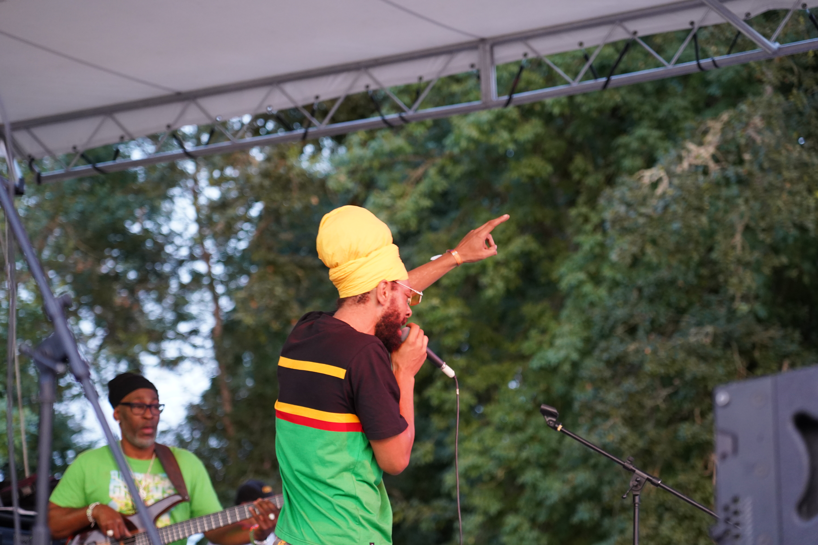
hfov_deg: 19.5
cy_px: 272
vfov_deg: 13.0
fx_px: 2386
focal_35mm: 105
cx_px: 409
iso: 2500
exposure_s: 1/160
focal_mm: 105
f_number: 4
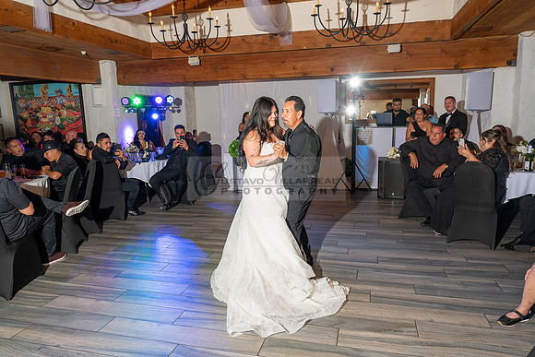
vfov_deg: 50.4
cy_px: 178
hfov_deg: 70.4
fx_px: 379
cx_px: 268
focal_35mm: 26
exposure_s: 1/200
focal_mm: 25.5
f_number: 4.5
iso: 500
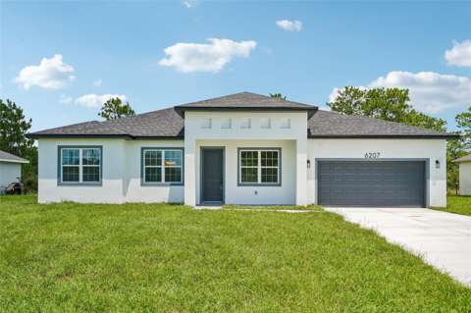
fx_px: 418
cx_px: 236
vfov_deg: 41.0
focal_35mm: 32
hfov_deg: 58.8
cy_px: 156
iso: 50
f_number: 8
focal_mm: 32
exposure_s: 1/200
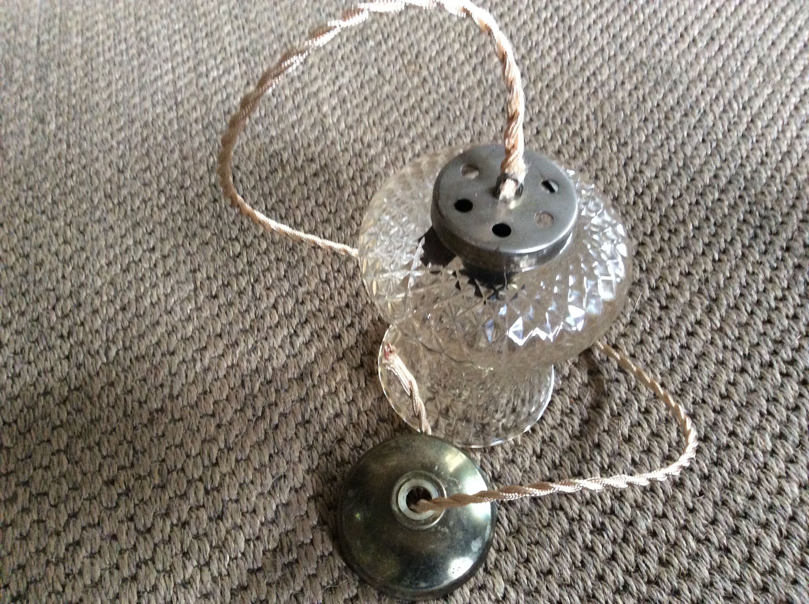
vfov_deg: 44.1
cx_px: 404
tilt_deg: -54.0
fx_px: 747
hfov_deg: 56.9
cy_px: 302
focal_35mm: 32
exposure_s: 1/25
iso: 250
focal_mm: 3.3
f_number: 2.4
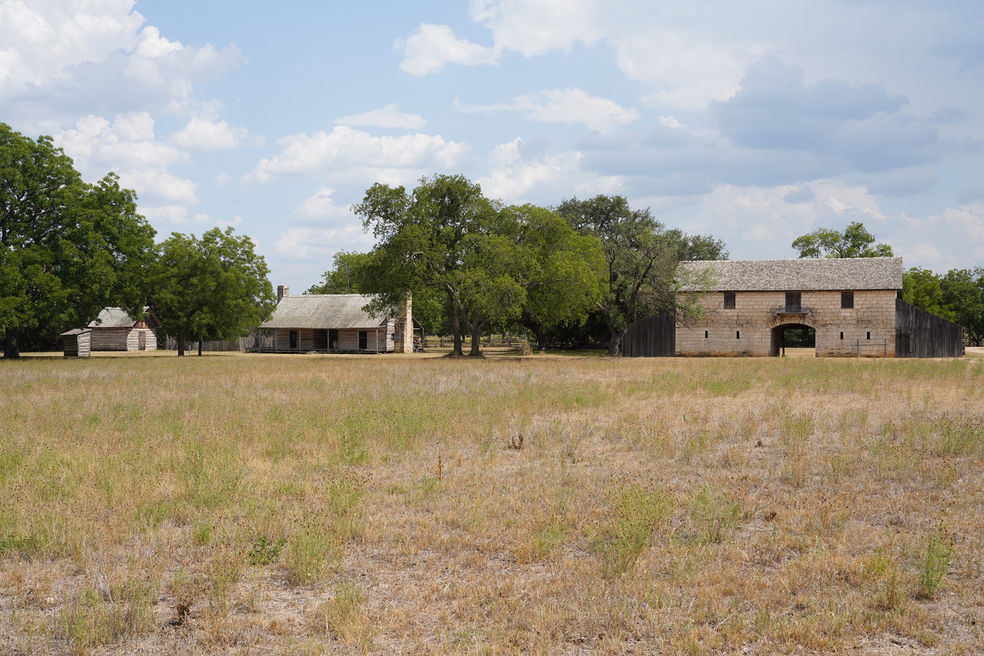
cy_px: 328
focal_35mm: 37
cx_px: 492
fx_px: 1011
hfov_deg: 51.9
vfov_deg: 36.0
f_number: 14
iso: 100
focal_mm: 37
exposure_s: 1/100
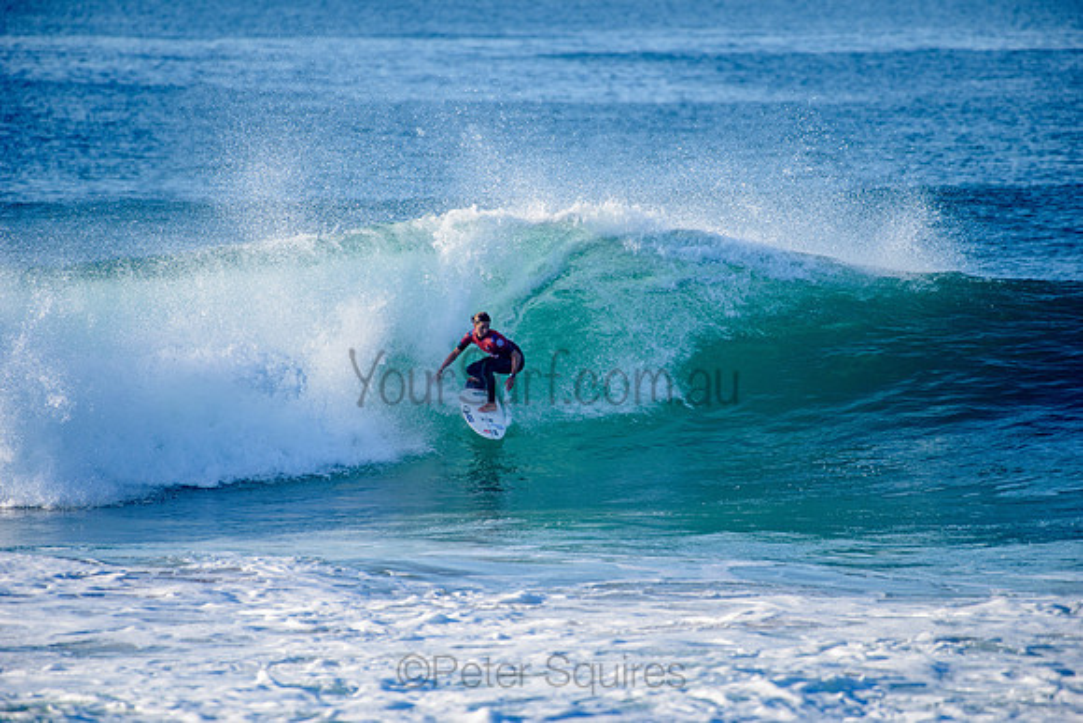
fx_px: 15044
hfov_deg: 4.1
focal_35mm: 500
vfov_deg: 2.8
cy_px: 362
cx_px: 542
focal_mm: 500
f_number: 5.6
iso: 280
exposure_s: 1/1600
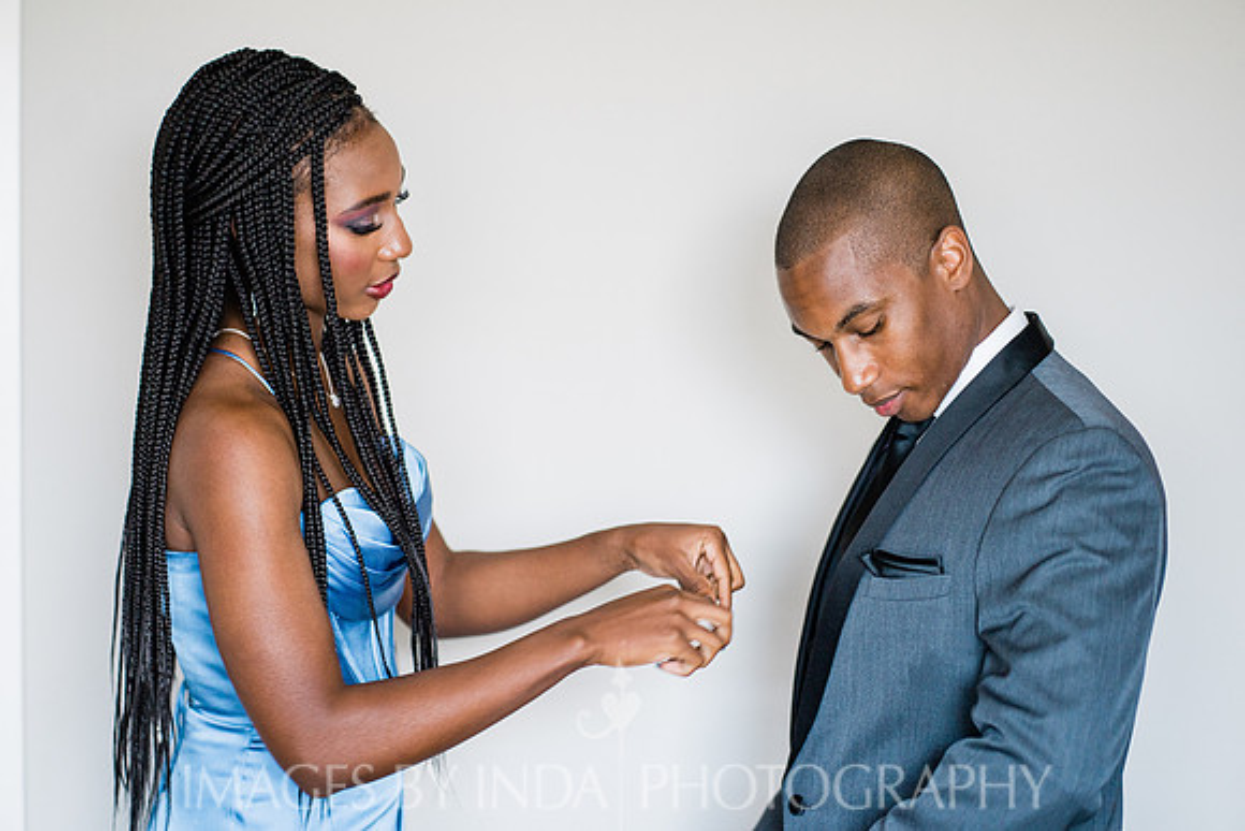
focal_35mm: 85
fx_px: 2940
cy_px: 416
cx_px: 622
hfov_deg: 23.9
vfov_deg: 16.1
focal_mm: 85
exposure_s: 1/160
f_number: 2.2
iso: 400
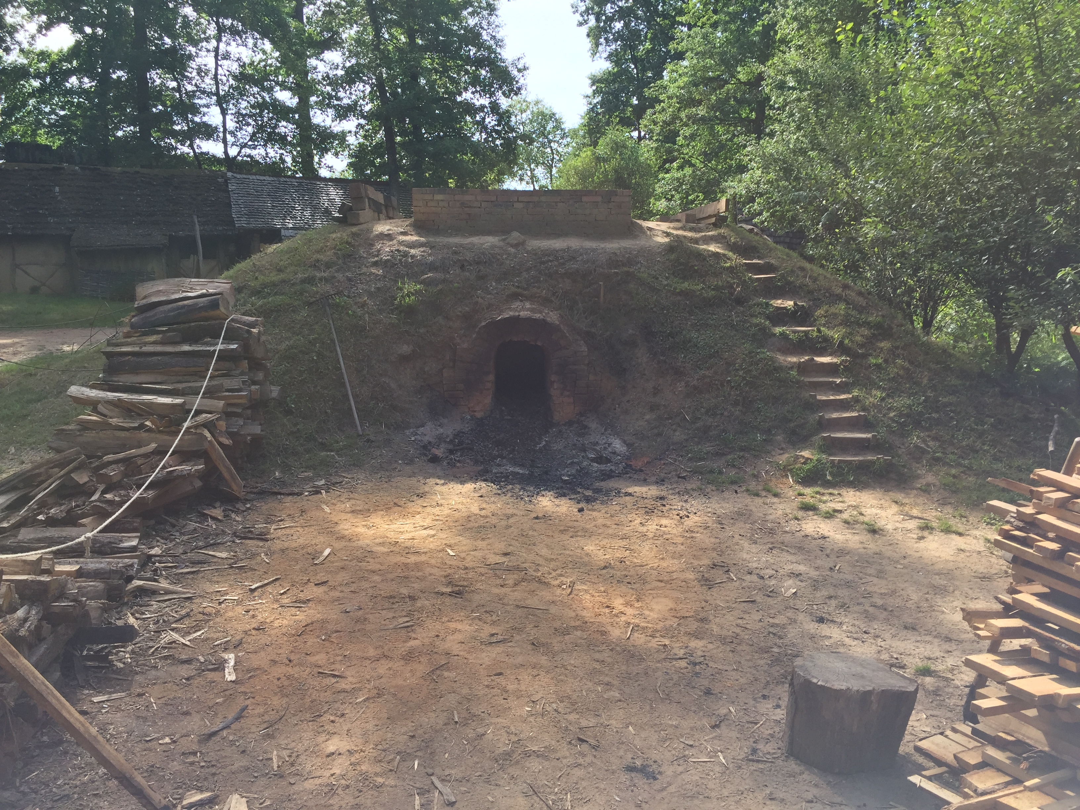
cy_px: 405
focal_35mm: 29
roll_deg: -0.4
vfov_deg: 48.2
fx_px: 905
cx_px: 540
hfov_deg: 61.7
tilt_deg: -8.1
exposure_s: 1/648
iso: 32
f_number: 2.2
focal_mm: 4.15
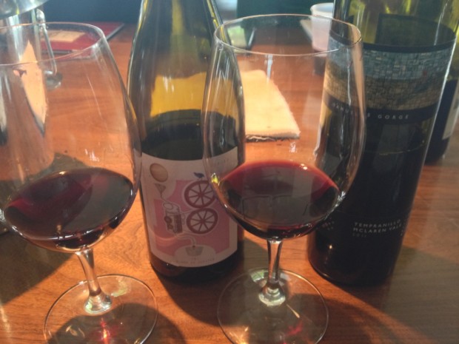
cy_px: 172
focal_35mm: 35
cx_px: 230
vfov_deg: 40.7
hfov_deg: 52.6
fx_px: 464
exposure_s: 1/20
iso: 160
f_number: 2.4
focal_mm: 4.28
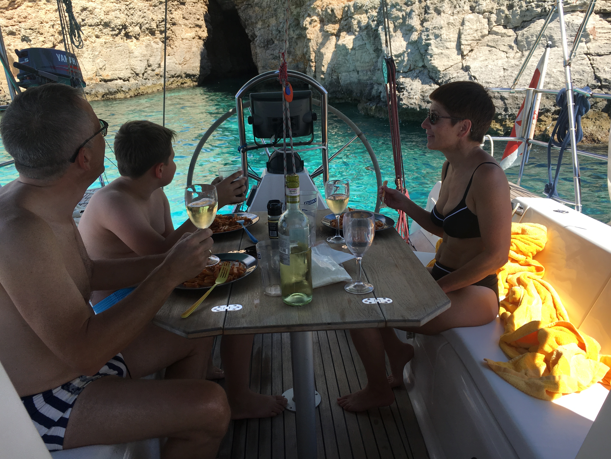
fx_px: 512
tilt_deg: -21.5
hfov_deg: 61.7
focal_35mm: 29
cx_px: 306
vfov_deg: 48.2
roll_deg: +6.3
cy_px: 230
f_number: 2.2
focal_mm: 4.15
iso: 25
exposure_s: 1/938
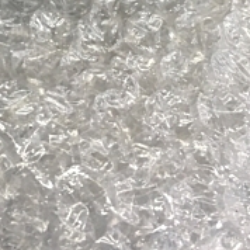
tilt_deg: -56.5
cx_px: -37
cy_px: -81
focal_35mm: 92
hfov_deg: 18.1
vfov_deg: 17.6
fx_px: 752
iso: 50
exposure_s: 1/30
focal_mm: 4.15
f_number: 2.2
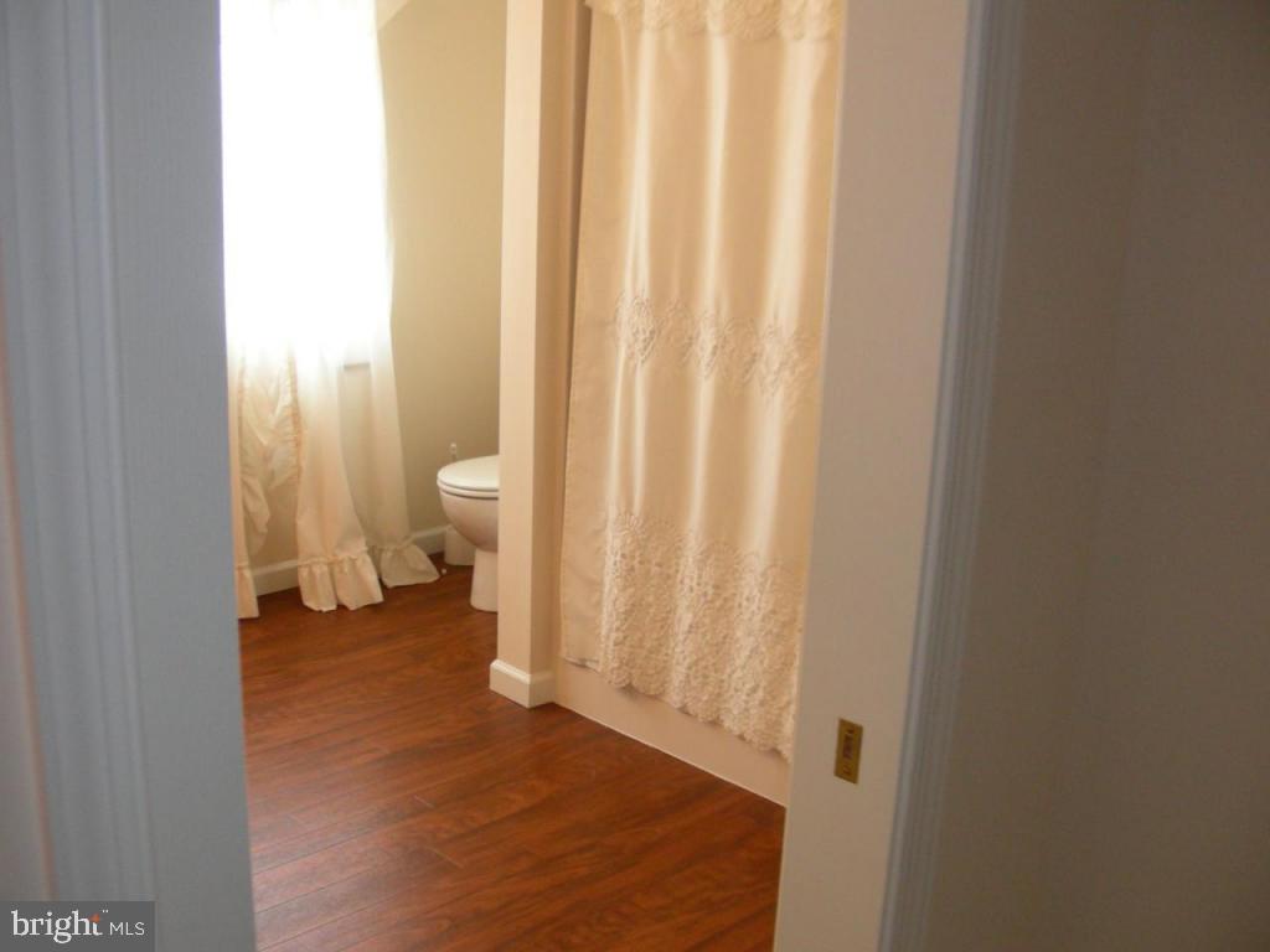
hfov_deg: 49.0
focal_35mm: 38
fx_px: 1394
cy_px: 476
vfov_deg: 37.7
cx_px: 635
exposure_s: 1/16.1
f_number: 3.5
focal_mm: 6.3
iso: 200
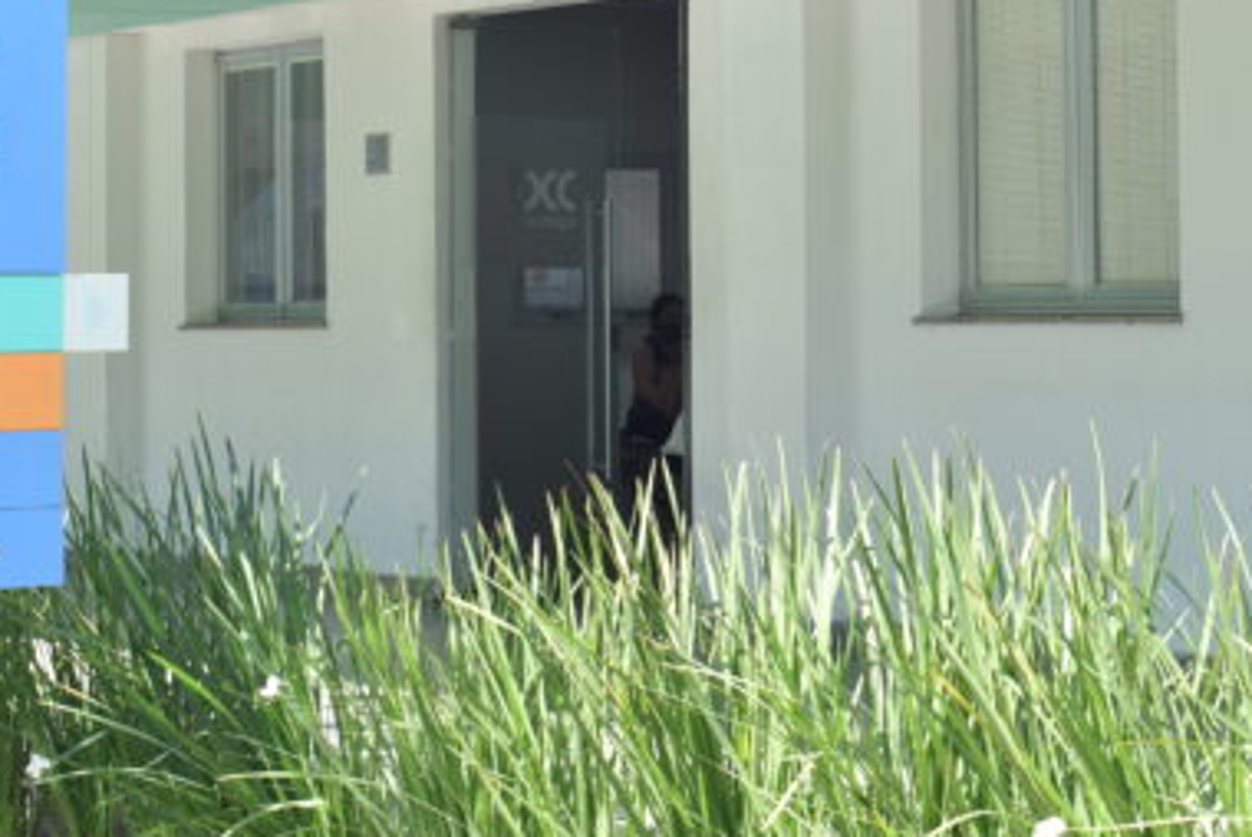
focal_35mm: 97
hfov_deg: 21.0
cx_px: 718
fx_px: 3376
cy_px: 222
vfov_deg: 14.1
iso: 100
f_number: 6.3
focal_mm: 32
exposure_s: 1/80
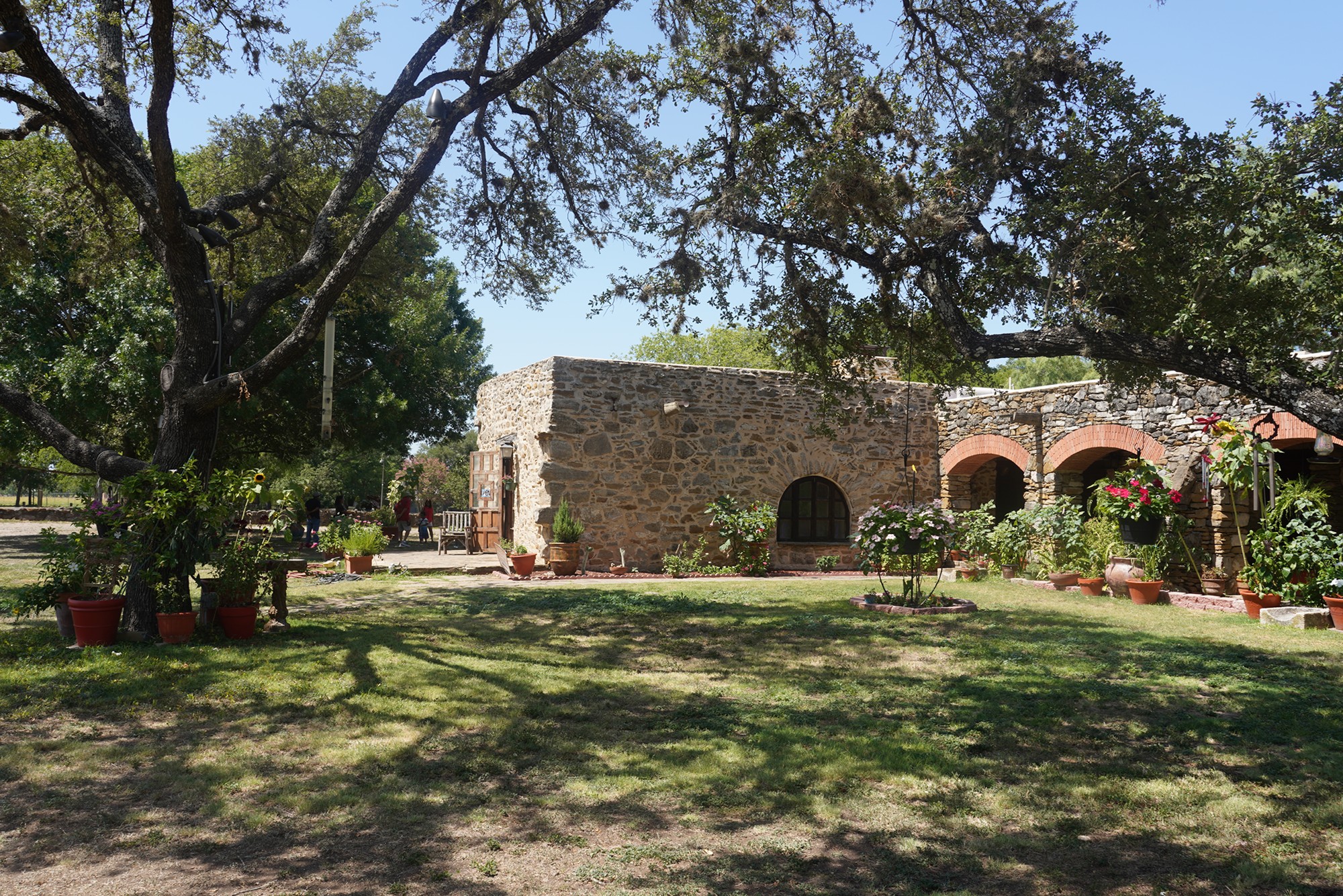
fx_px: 1045
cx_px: 672
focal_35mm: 28
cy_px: 448
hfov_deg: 65.5
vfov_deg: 46.4
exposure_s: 1/100
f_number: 10
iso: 100
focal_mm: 28
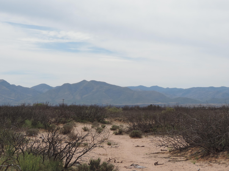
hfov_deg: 19.6
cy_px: 86
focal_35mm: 100
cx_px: 114
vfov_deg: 14.8
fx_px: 662
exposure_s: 1/1000
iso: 80
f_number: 4.1
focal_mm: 17.8
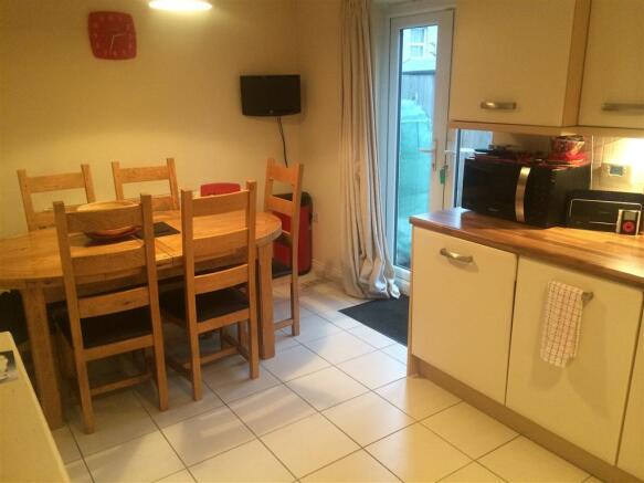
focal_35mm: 30
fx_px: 558
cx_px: 322
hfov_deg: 60.0
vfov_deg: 46.8
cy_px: 242
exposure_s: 1/33
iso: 320
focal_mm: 4.12
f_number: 2.2
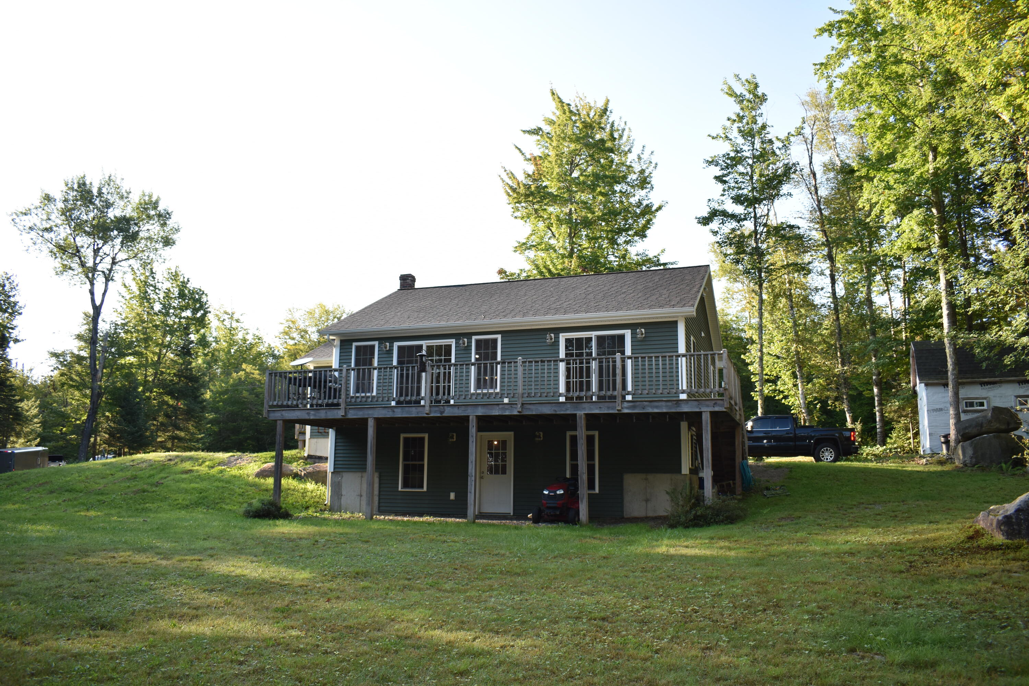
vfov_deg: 47.9
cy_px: 343
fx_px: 772
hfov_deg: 67.4
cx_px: 514
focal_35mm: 27
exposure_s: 1/200
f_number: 5
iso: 160
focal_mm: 18
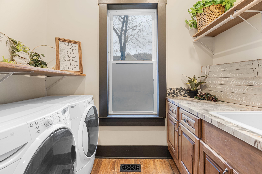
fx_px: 109
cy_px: 87
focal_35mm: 15
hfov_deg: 100.4
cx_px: 131
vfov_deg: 77.2
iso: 640
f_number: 4.5
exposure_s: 1/6
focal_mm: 15
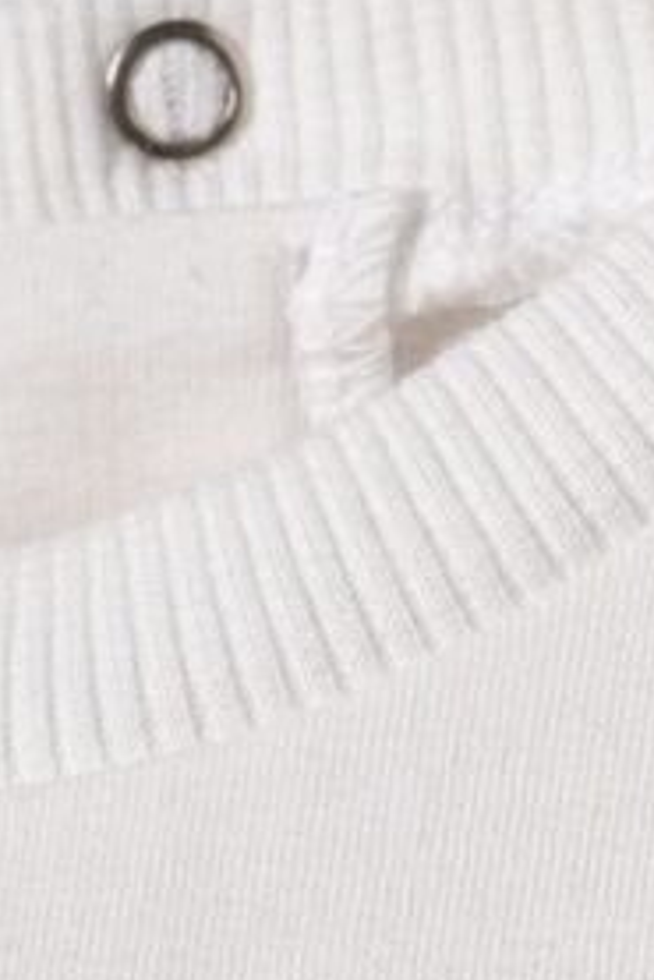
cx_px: -290
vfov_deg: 6.1
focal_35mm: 325
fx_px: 8845
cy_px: 2372
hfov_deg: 4.2
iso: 250
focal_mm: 50
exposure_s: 1/125
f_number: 9
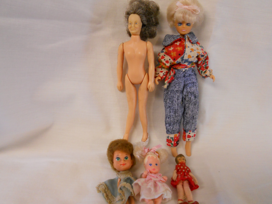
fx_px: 251
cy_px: 102
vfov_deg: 44.2
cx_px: 136
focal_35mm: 32
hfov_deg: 56.8
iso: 320
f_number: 3.5
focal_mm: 5.8
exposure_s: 1/30
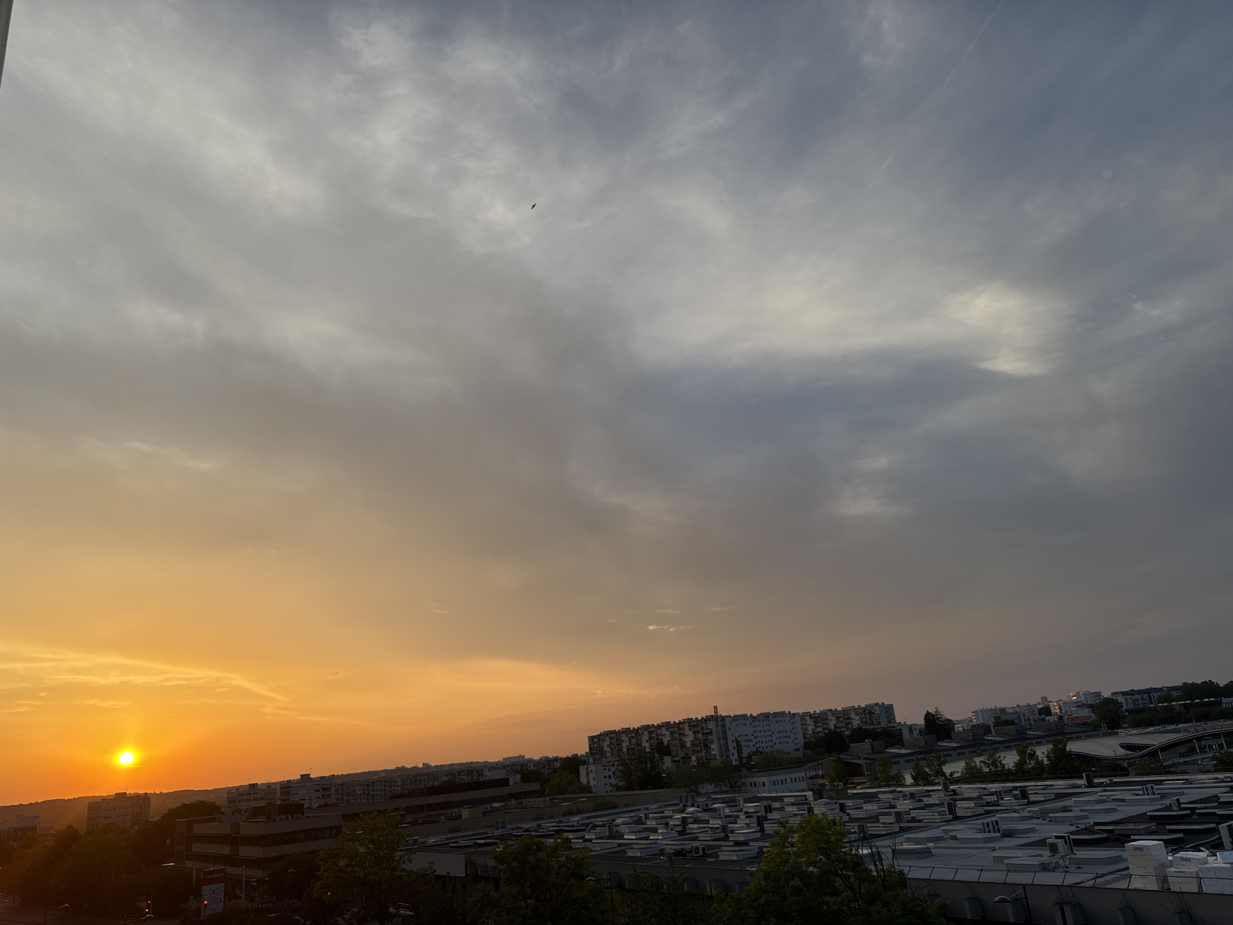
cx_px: 616
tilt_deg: +18.0
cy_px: 462
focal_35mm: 24
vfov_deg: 56.8
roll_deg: +5.2
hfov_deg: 71.6
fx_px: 855
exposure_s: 1/1767
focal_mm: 6.76
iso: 80
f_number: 1.78
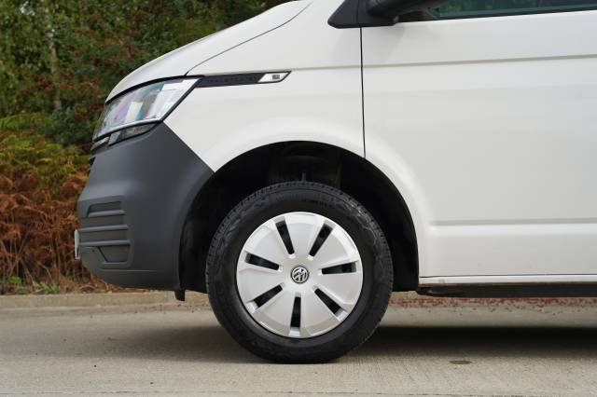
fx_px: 988
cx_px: 298
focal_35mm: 60
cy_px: 198
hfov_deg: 33.6
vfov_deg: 22.7
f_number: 5.6
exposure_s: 1/125
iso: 100
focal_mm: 59.6
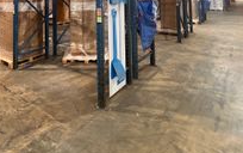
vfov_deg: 38.2
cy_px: -16
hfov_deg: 65.5
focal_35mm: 27
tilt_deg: +2.9
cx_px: 71
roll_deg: +0.7
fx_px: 179
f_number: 1.8
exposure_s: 1/50
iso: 320
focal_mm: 1.57
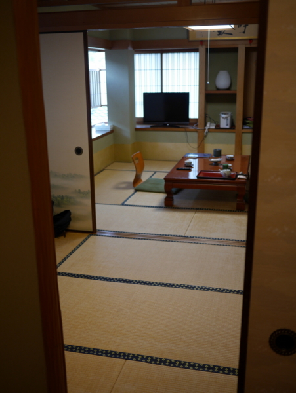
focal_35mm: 40
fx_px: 455
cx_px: 148
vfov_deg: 46.8
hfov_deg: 36.0
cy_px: 196
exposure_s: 1/60
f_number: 1.7
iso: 320
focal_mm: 20
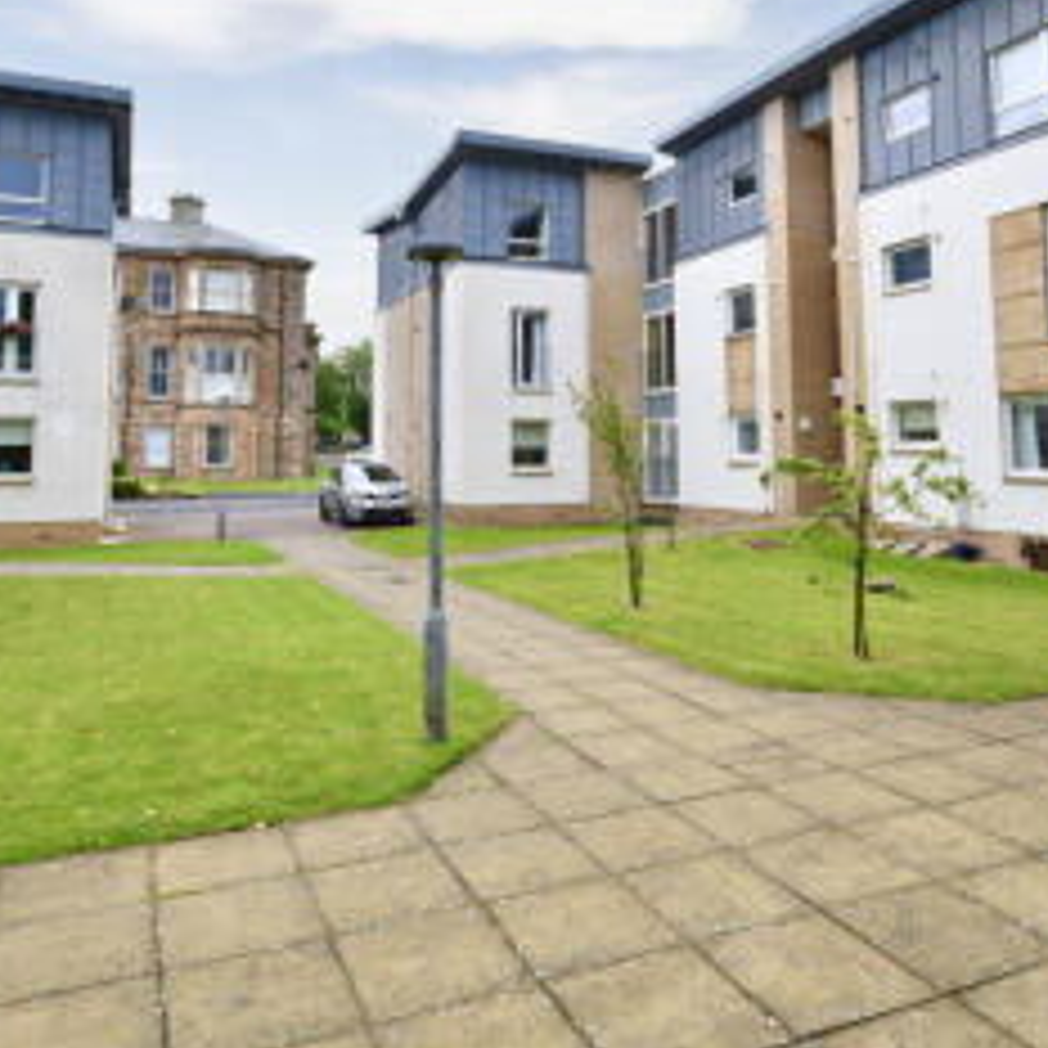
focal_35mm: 26
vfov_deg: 59.7
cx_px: 526
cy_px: 362
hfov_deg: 60.9
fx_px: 891
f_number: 6.3
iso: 100
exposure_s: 1/80
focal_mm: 10
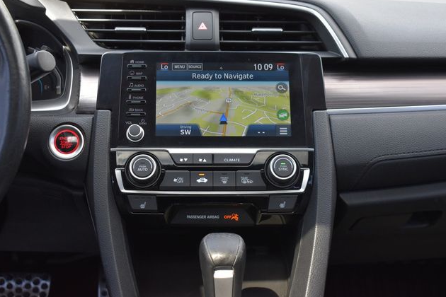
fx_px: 756
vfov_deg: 22.3
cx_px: 224
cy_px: 147
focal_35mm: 61
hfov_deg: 32.9
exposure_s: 1/250
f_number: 5
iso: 640
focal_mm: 40
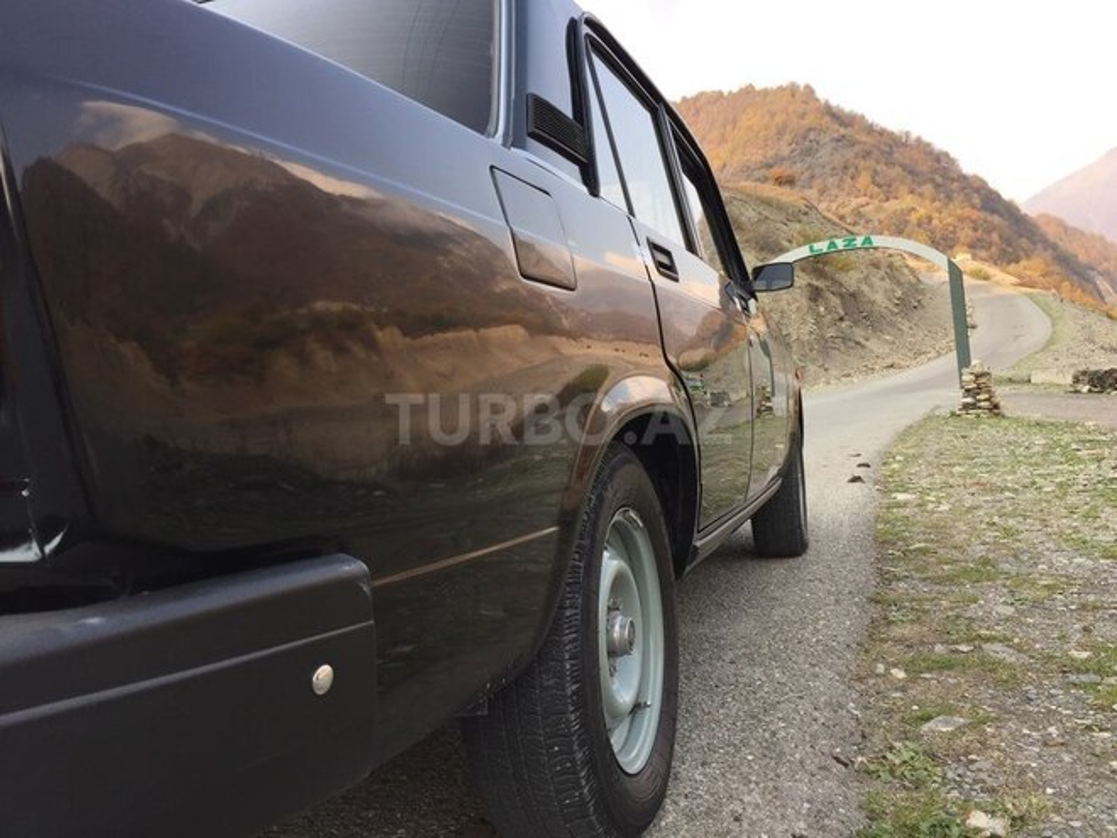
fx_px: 936
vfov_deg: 48.2
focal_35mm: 29
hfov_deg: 61.7
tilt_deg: +0.9
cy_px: 419
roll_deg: +6.1
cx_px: 558
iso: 32
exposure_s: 1/344
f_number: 2.2
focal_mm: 4.15
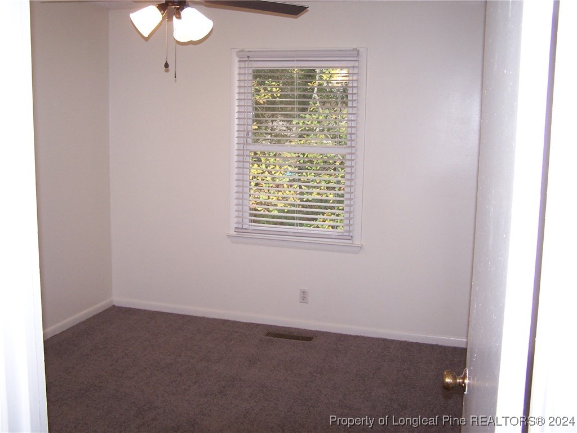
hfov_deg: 49.0
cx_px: 288
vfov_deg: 37.7
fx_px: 633
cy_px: 216
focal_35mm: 38
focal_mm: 6.3
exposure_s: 1/60
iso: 140
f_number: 2.8
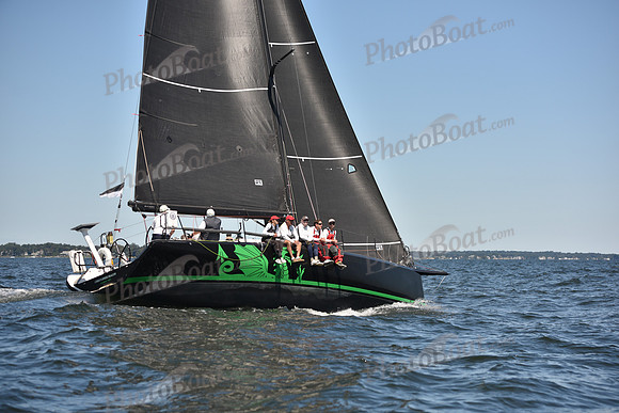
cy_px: 206
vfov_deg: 19.5
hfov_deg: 28.8
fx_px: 1204
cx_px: 310
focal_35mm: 70
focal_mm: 70
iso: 250
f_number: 4
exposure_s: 1/1600
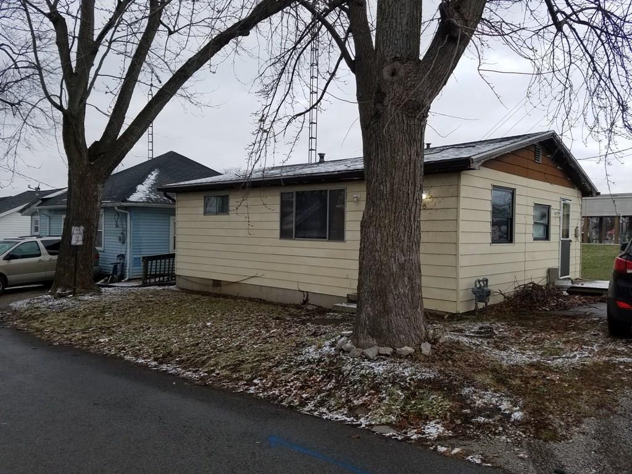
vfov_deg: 53.1
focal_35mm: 26
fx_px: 475
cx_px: 316
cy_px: 237
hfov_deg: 67.3
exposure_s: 1/844
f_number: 1.7
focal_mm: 4.2
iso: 50
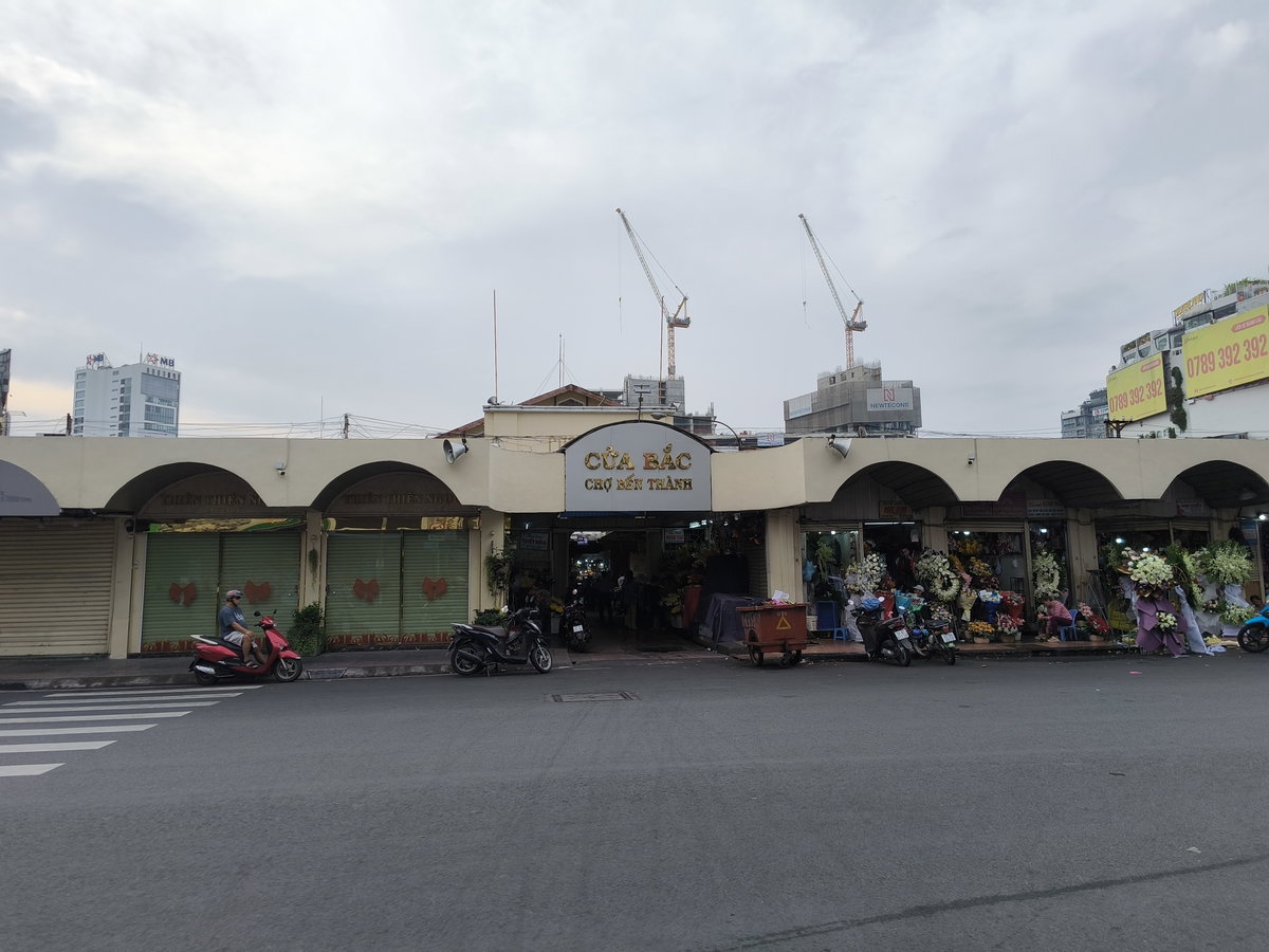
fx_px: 843
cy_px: 476
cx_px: 634
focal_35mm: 23
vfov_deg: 58.9
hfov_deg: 73.9
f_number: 1.77
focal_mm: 5.35
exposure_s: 1/1051
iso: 80
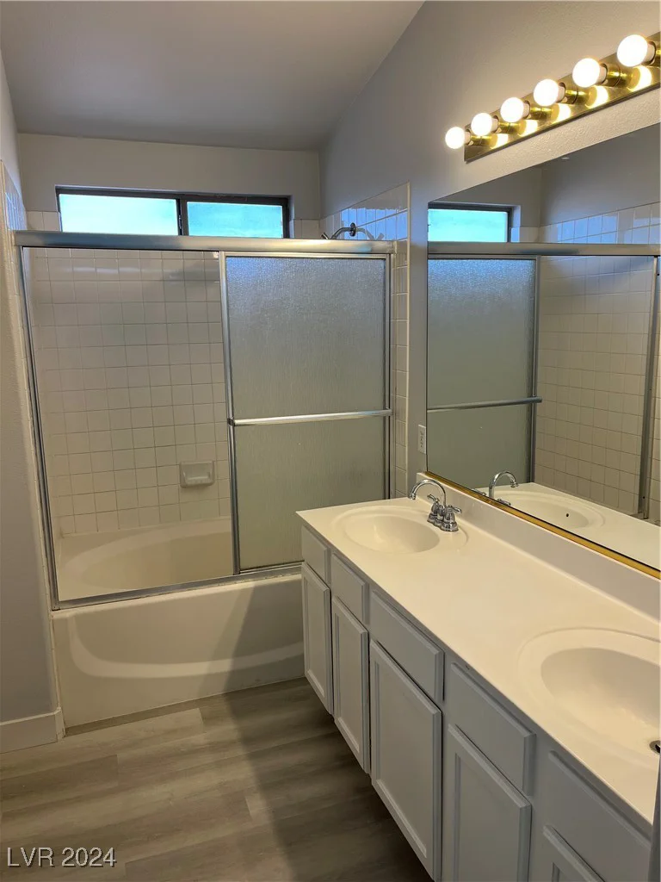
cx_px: 330
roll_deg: +1.3
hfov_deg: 53.1
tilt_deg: -10.8
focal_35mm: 26
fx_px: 662
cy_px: 441
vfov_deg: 67.3
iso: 50
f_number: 1.6
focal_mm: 5.1
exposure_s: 1/164
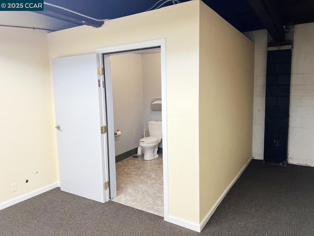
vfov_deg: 53.1
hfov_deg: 67.3
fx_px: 236
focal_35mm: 26
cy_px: 118
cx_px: 157
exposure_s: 1/120
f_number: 1.5
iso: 125
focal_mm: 5.7
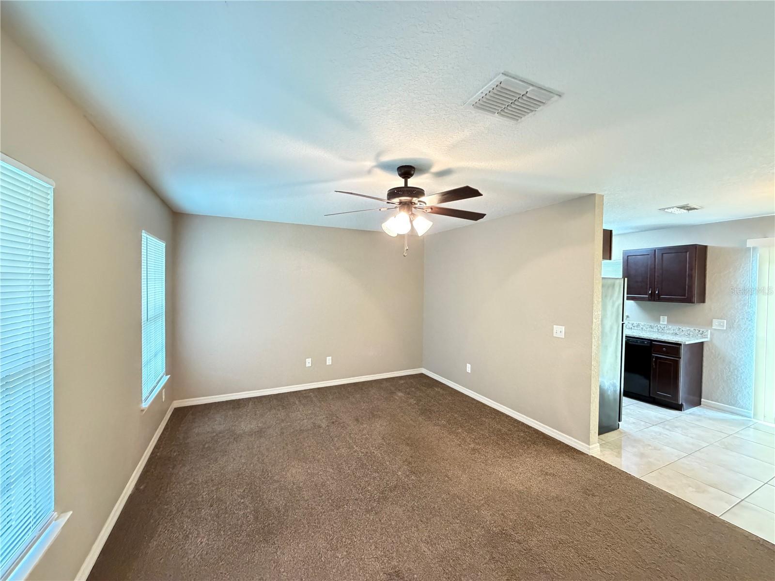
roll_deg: +1.1
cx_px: 388
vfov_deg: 85.7
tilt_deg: +0.7
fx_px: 313
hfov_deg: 102.1
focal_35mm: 14
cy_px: 290
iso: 1000
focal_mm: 2.22
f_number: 2.2
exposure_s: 1/40
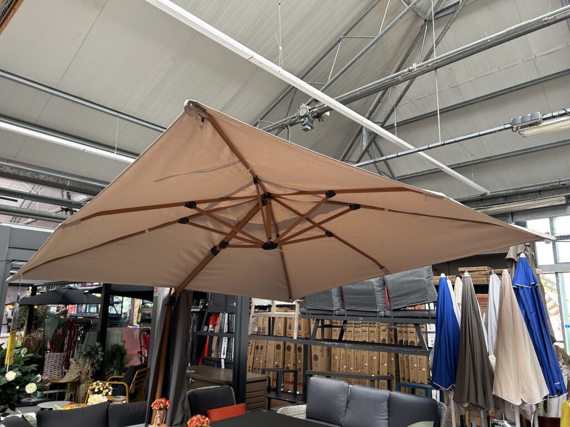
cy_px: 214
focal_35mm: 26
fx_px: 428
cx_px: 285
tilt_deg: +13.0
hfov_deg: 67.3
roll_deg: -0.7
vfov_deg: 53.1
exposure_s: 1/121
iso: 80
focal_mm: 5.7
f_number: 1.5
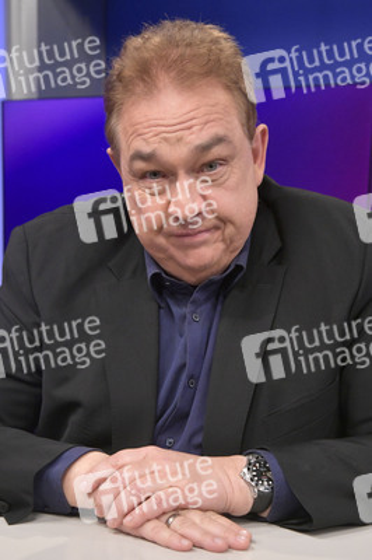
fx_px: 621
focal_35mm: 40
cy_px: 280
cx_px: 186
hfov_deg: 33.3
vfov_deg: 48.5
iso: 2500
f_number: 6.3
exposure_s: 1/200
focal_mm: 40
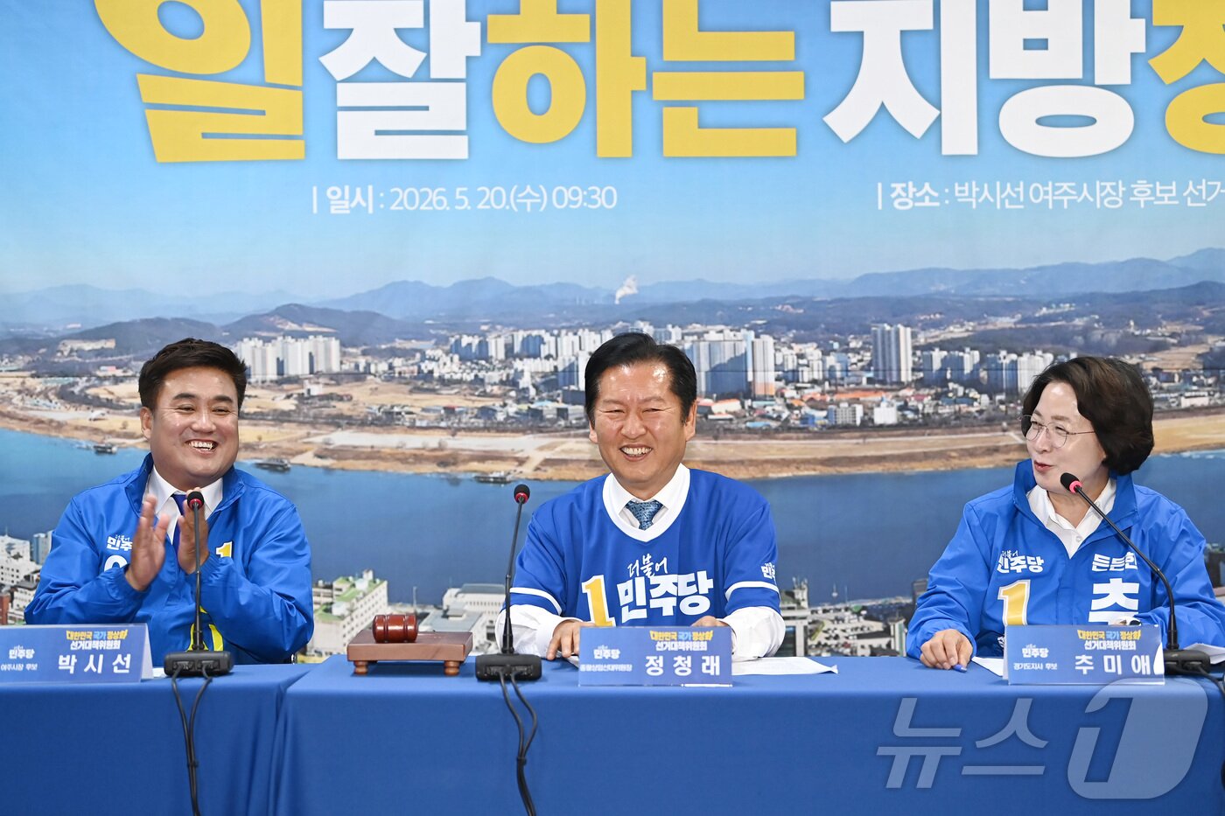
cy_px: 408
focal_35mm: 70
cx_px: 612
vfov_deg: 19.5
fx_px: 2381
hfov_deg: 28.8
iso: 2500
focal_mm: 70
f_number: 2.8
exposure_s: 1/400
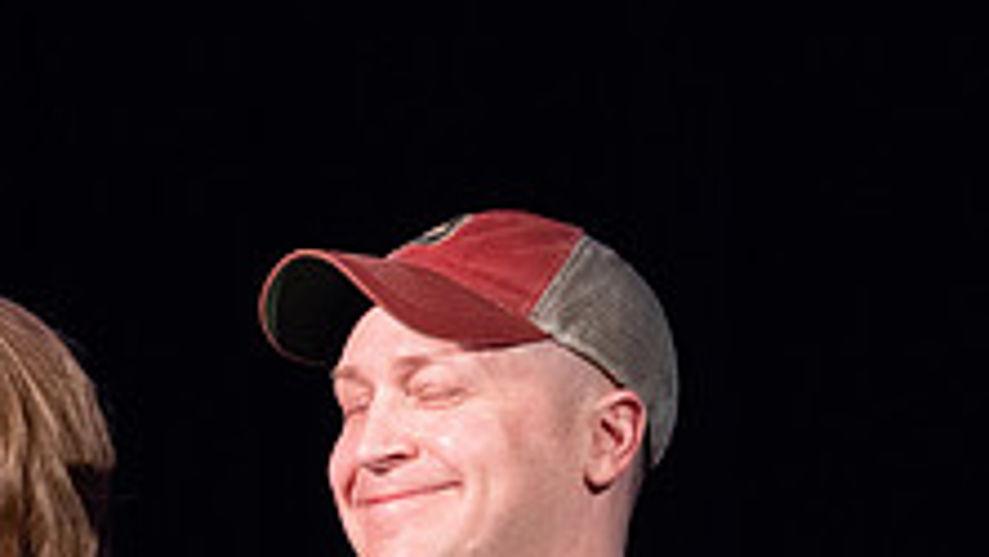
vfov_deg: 2.8
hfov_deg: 4.9
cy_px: 827
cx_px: -62
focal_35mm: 438
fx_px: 11489
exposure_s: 1/125
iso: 6400
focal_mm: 160
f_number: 6.3
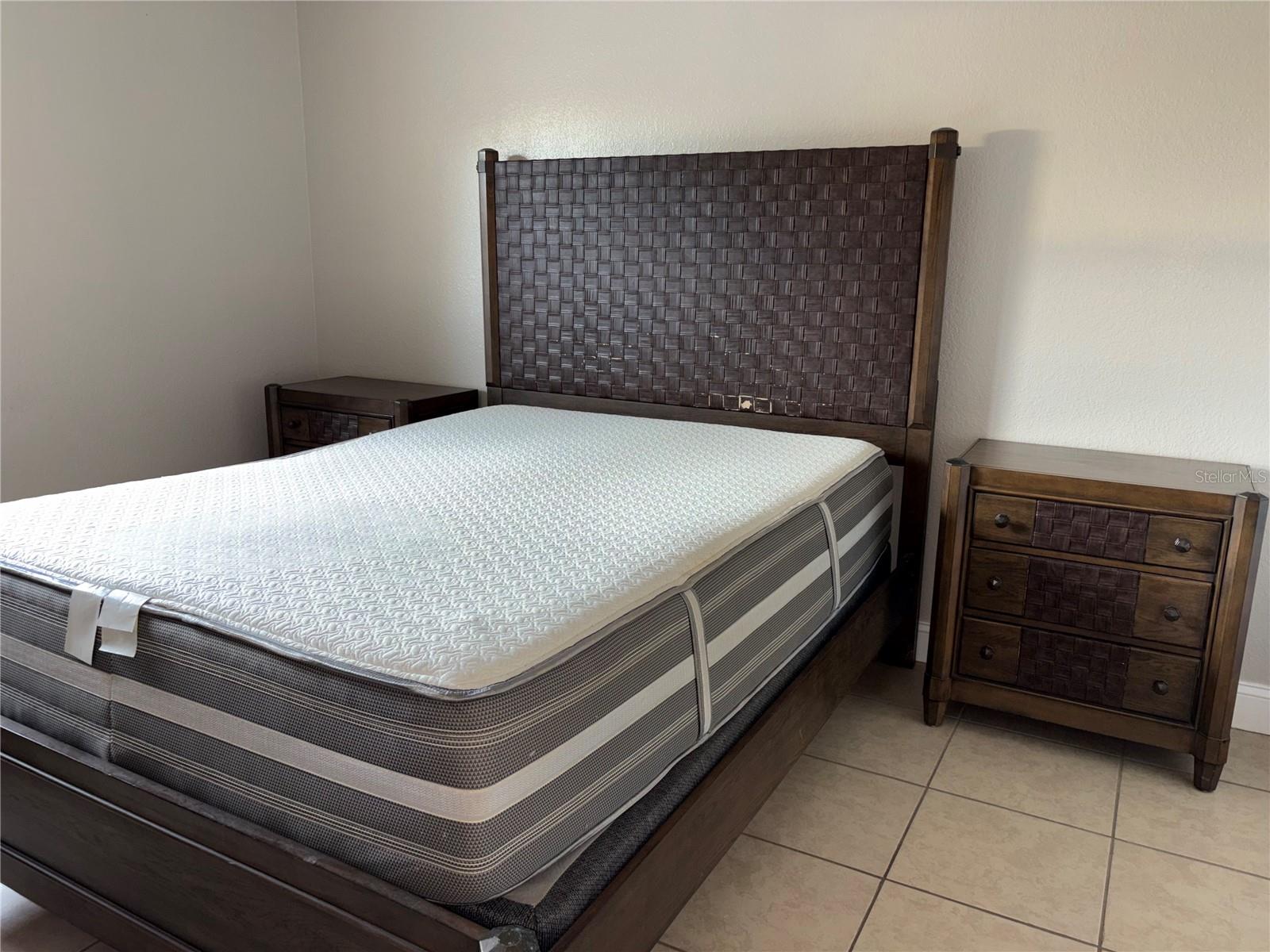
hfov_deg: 67.3
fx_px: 954
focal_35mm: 26
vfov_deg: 53.1
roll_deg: -0.8
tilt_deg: -13.1
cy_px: 476
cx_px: 635
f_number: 1.6
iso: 64
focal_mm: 5.96
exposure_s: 1/15
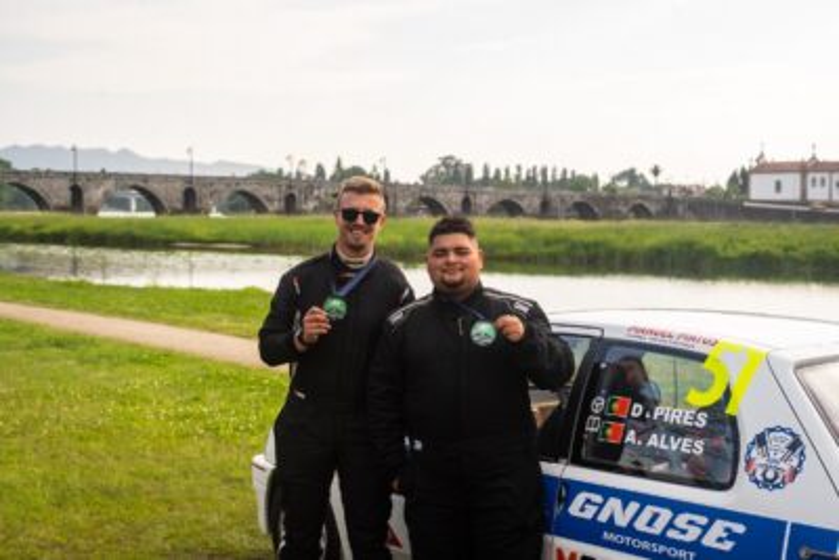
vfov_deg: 27.0
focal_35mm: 50
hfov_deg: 39.6
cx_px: 420
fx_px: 1166
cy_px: 280
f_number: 5
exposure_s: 1/200
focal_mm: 50
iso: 160
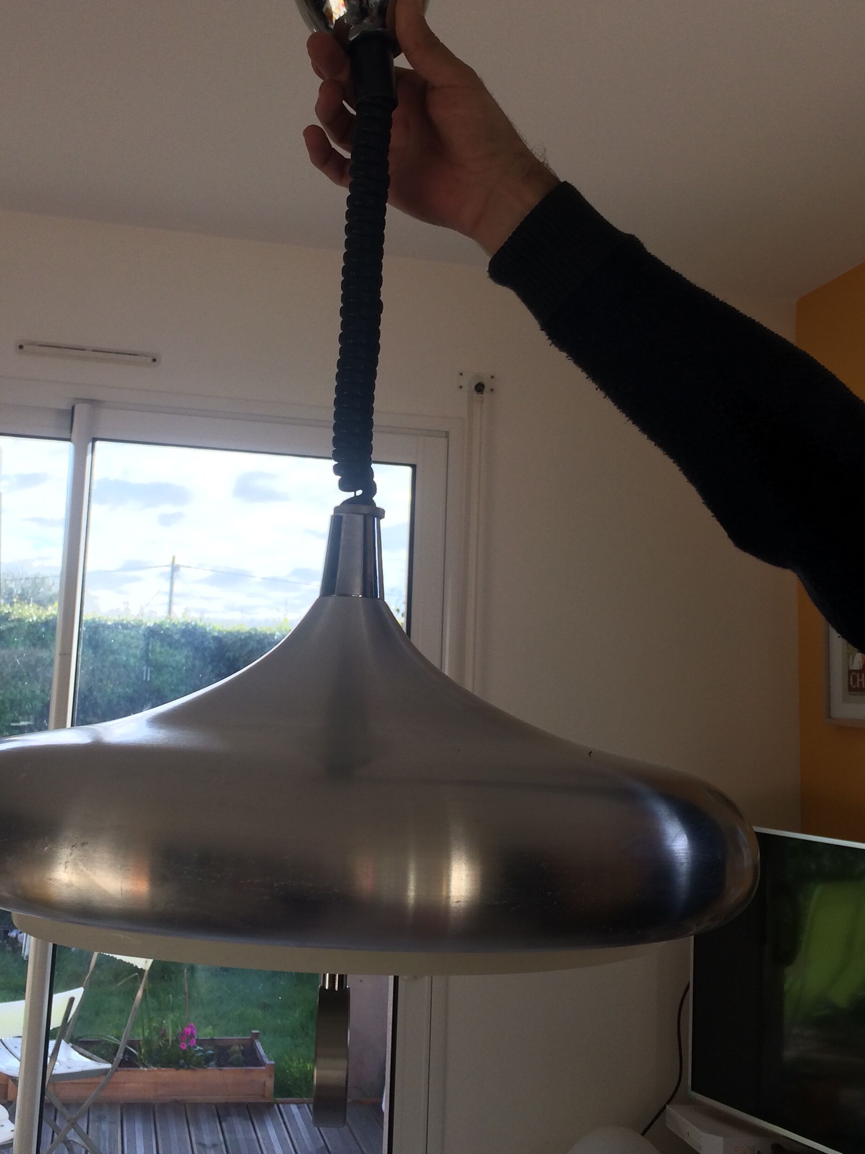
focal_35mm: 38
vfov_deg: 48.9
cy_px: 509
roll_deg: -2.1
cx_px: 357
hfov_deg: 37.6
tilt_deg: +4.2
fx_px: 1266
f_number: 2.2
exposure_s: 1/289
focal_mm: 4.15
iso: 32
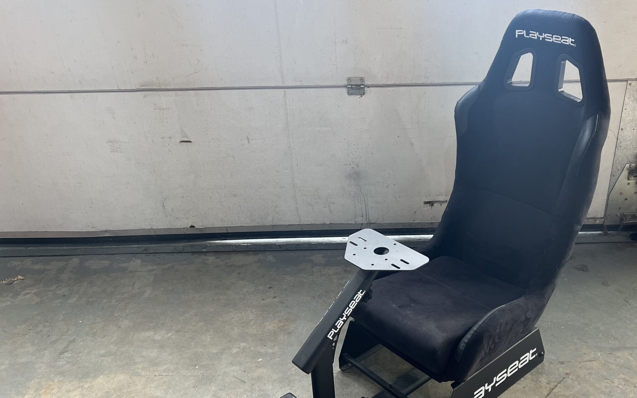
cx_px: 403
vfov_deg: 36.0
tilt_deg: -32.2
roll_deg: +1.8
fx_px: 608
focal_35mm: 35
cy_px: 260
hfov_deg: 54.6
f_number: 1.5
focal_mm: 5.7
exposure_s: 1/100
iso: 100
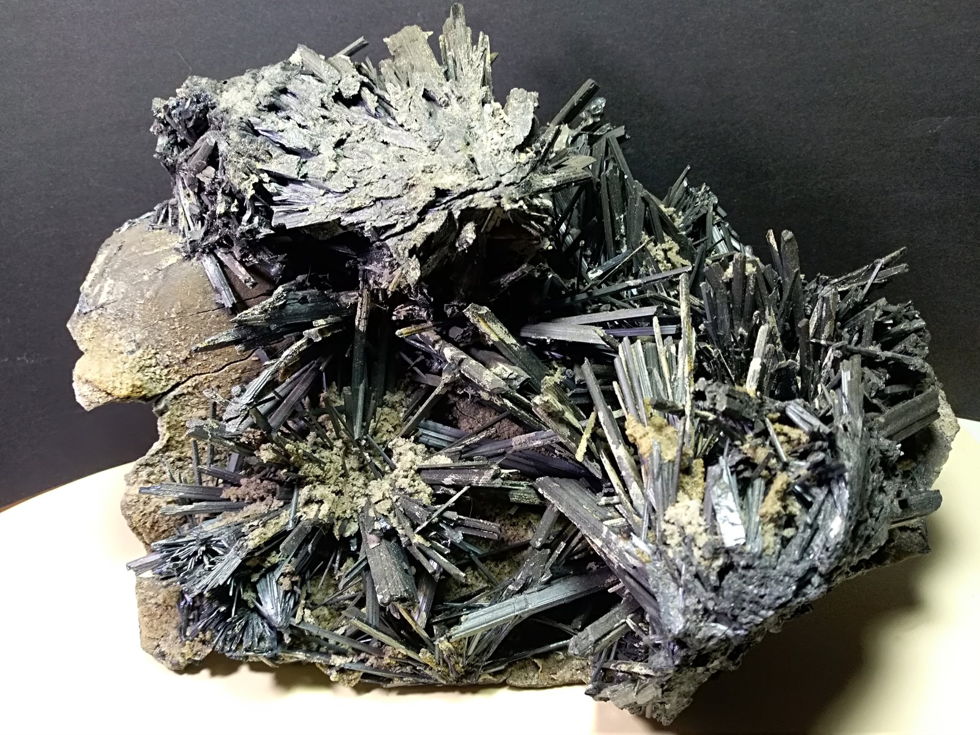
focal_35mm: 26
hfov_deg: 67.3
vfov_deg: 53.1
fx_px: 736
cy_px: 368
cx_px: 490
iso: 262
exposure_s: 1/33.3
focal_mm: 3.54
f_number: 2
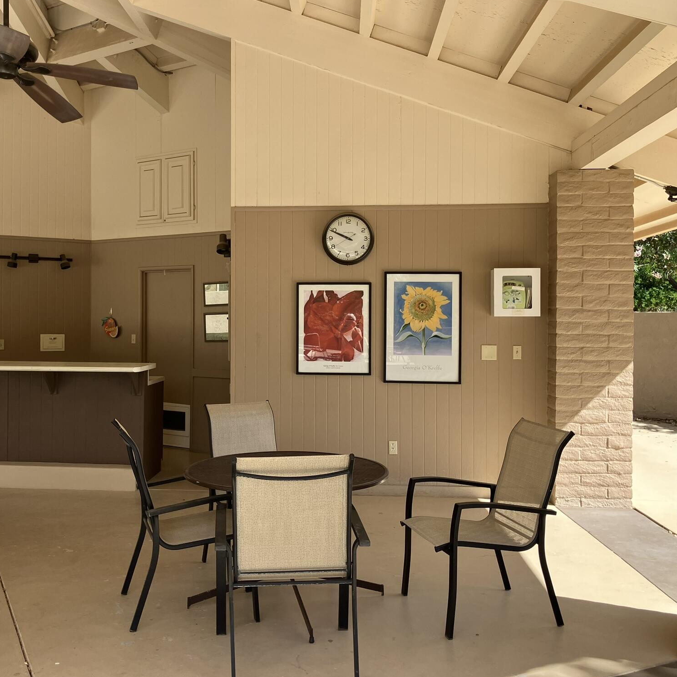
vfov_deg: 48.4
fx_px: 752
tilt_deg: +1.6
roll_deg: -1.5
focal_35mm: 34
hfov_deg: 48.3
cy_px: 335
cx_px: 287
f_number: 1.8
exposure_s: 1/450
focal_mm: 3.99
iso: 32
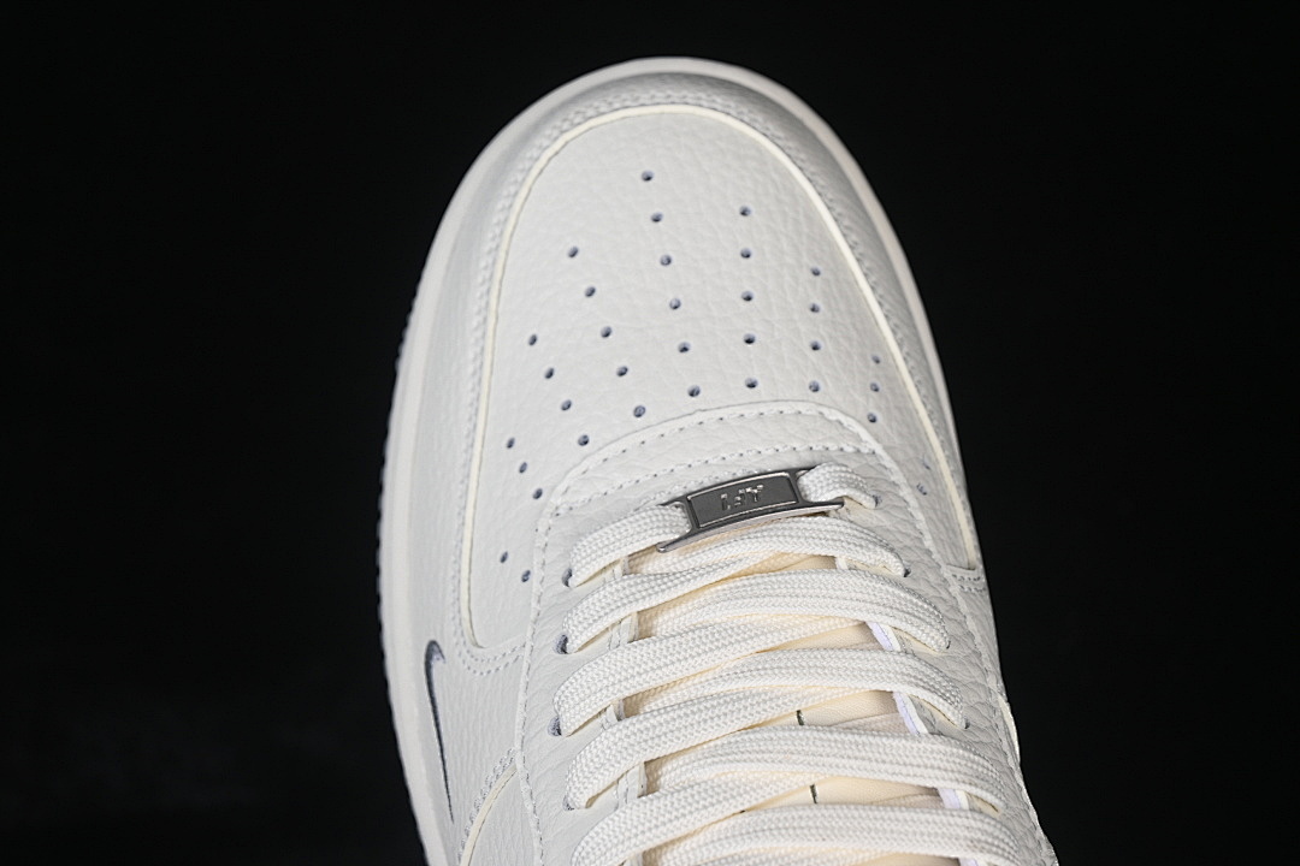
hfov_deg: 27.0
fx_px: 2708
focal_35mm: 75
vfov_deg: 18.2
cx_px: 650
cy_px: 433
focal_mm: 50
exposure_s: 1/80
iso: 160
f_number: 7.1
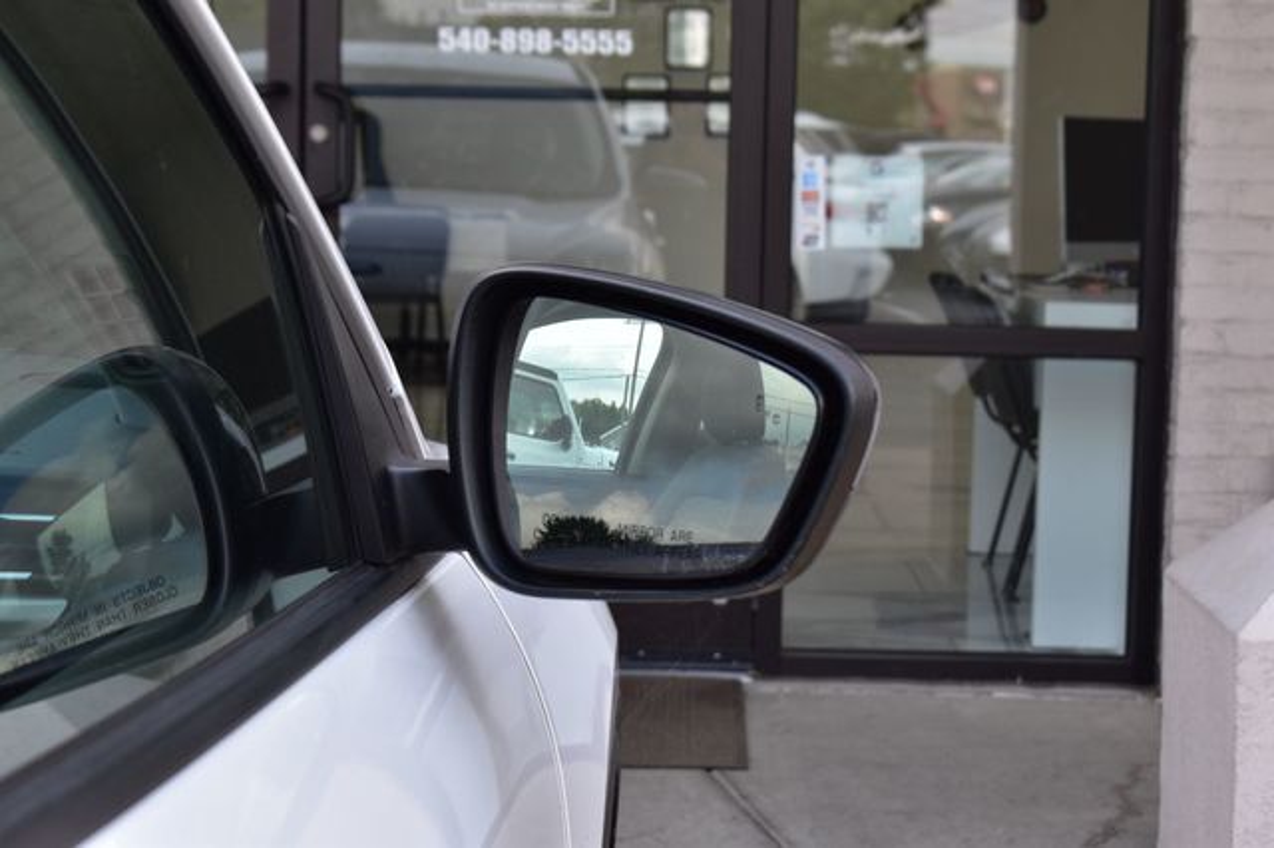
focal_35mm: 82
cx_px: 637
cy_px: 424
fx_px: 2918
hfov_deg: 24.6
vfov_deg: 16.5
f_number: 9
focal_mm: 55
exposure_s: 1/125
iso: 400
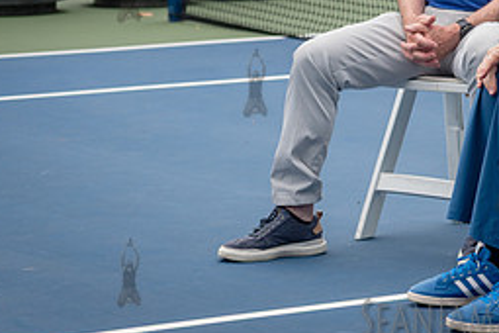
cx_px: 507
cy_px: -13
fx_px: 2786
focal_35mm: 201
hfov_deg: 10.1
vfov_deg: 6.8
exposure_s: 1/250
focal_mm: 80
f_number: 4.5
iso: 200
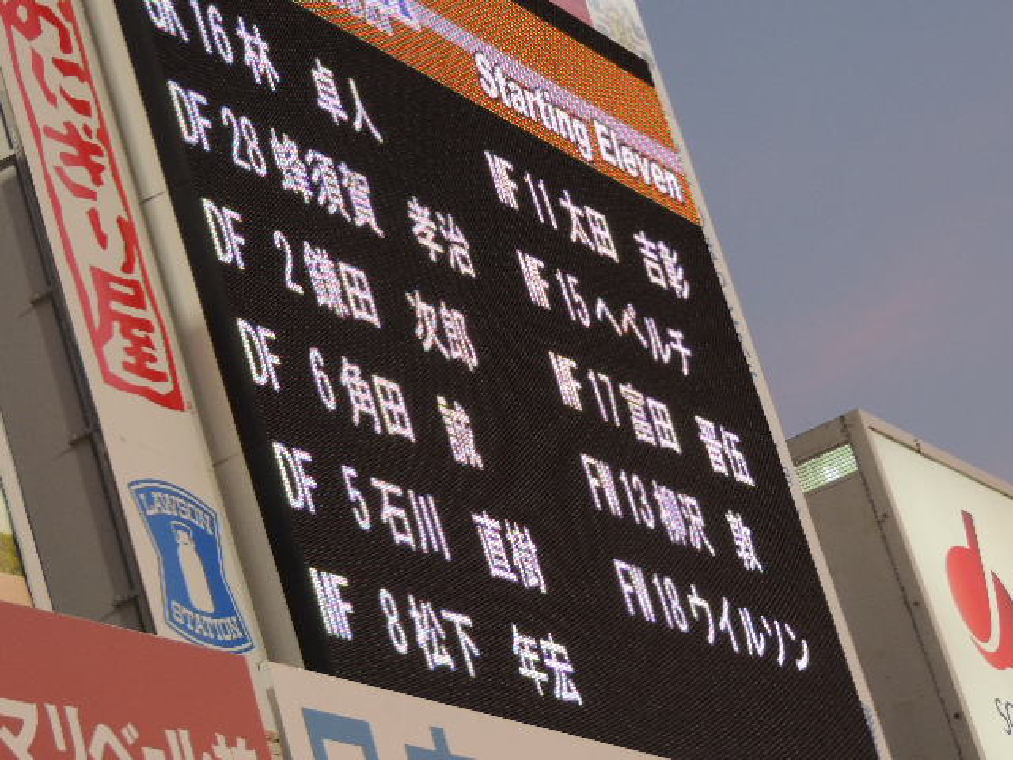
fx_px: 3951
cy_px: 380
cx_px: 506
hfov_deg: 14.6
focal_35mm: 135
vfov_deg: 11.0
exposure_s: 1/60
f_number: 4.3
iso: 400
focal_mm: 24
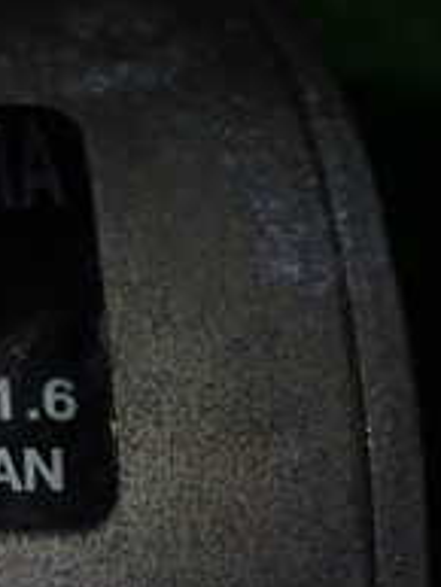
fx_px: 2002
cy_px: 386
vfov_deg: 16.6
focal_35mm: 118
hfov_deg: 11.7
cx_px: -322
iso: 200
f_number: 8
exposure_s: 1/40
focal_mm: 6.83
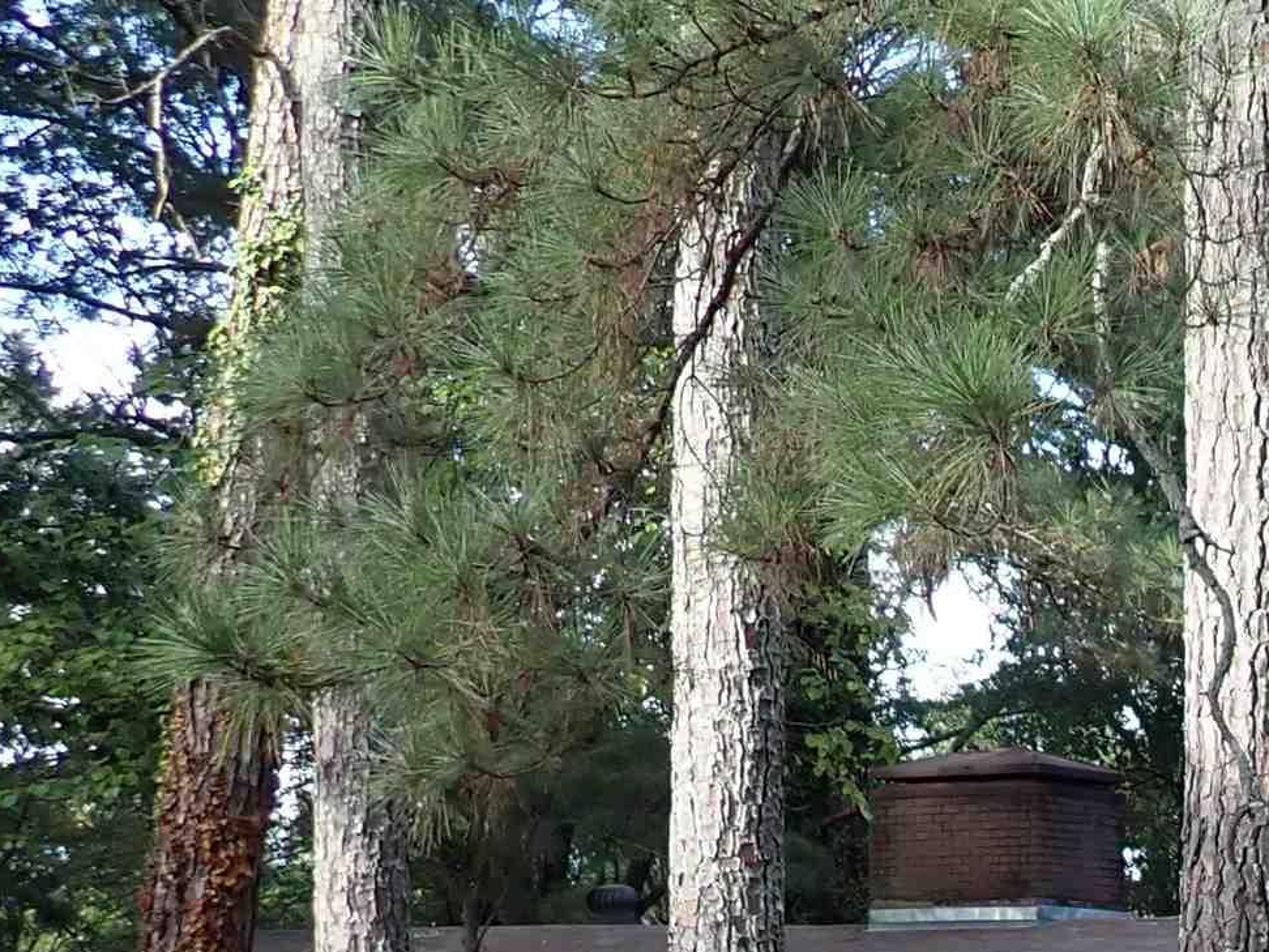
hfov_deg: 21.8
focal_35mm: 79
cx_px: 1742
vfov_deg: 17.7
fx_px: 2896
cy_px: 1149
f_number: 2
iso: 100
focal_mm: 4.5
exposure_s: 1/200
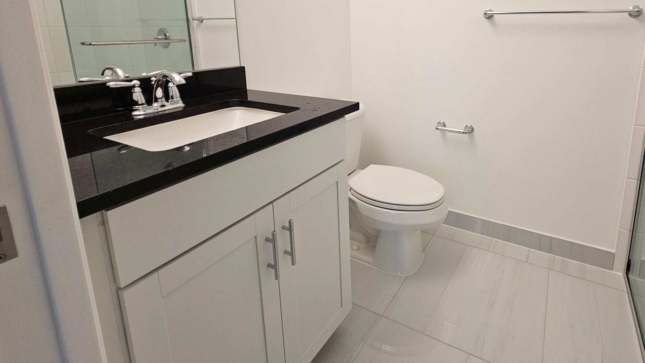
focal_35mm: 18
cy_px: 97
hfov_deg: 91.0
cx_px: 398
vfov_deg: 58.3
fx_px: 308
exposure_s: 1/60
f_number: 2.2
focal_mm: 2.2
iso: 80
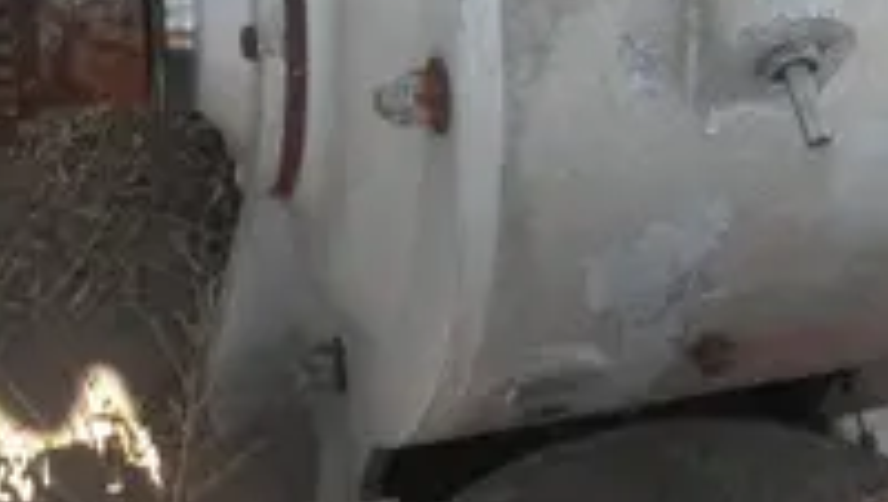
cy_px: 84
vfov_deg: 19.5
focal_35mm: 61
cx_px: 755
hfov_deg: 33.0
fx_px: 1438
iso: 64
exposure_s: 1/200
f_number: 3
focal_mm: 5
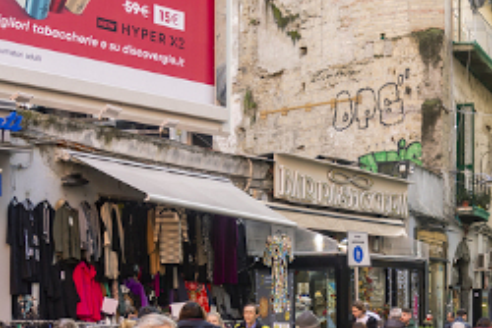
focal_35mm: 79
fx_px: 1080
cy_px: 322
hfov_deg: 24.4
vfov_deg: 16.9
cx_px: 506
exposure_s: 1/200
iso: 250
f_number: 8
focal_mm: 29
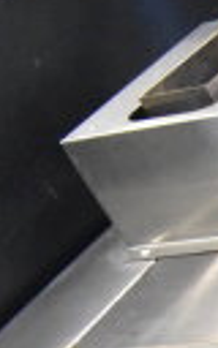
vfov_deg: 14.9
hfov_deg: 7.5
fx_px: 1245
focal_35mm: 131
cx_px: 823
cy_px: 512
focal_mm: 18
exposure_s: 1/100
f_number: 4.5
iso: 6400
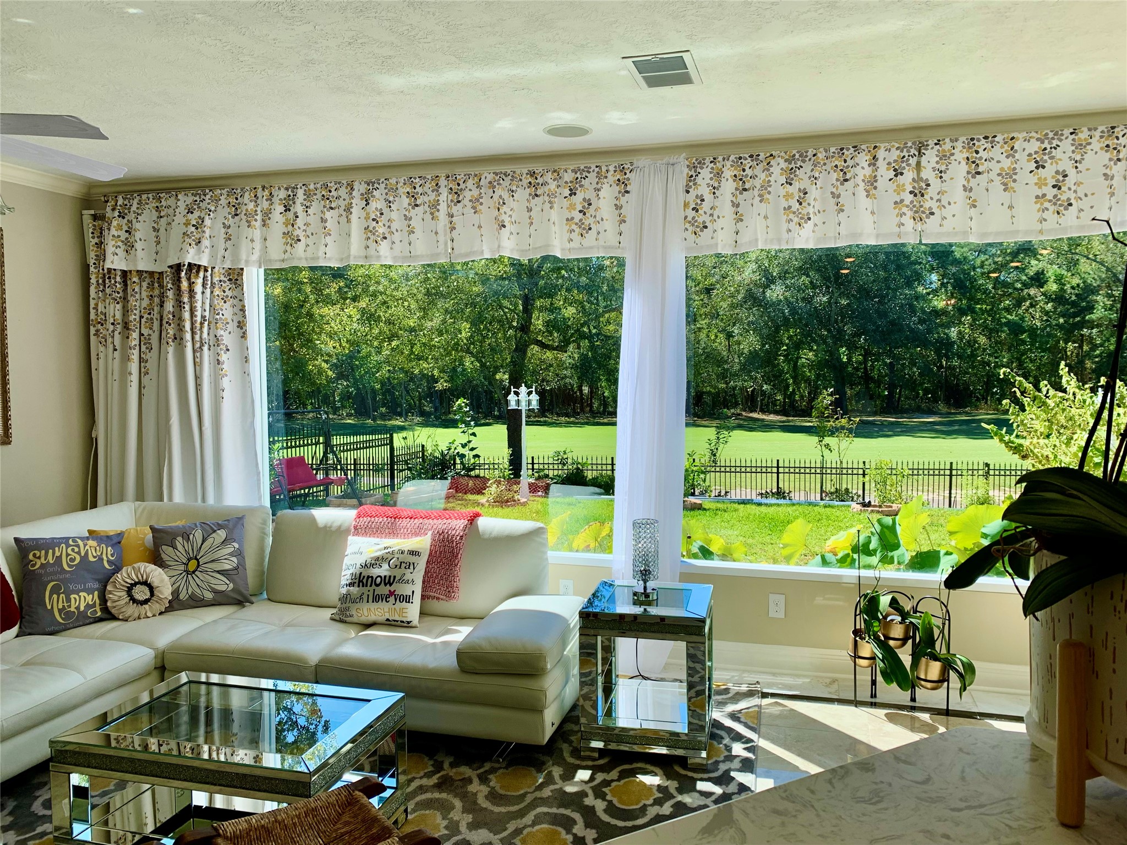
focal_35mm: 26
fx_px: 846
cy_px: 422
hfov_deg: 67.3
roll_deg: -0.5
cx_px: 564
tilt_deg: -3.0
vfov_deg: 53.1
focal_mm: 4.25
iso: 25
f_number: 1.8
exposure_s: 1/796
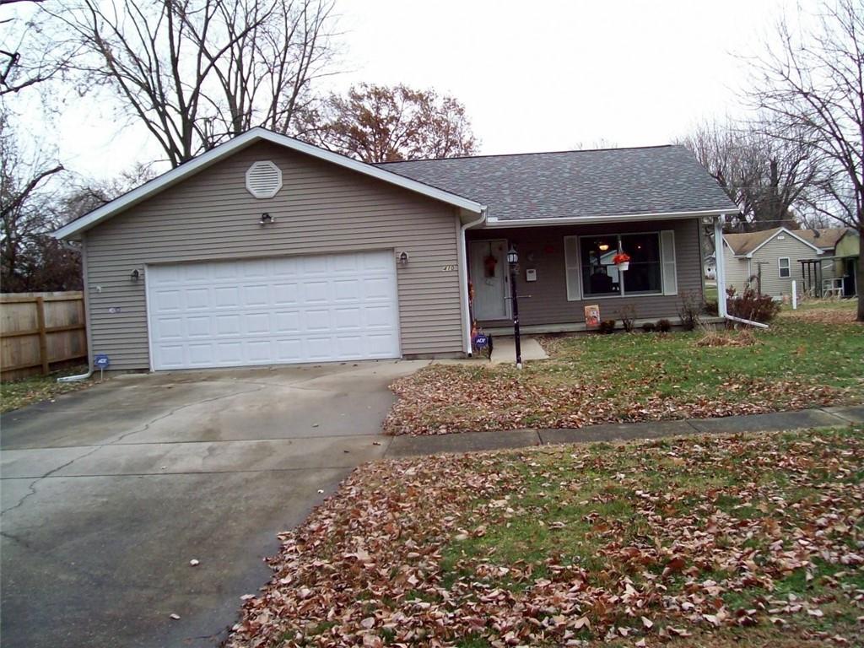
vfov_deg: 39.7
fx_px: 899
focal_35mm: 36
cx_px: 432
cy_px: 324
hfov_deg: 51.4
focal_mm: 6
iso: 80
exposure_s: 1/118
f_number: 2.7
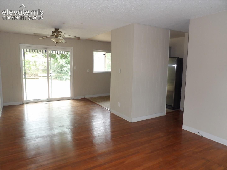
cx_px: 114
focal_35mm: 24
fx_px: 157
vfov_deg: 56.8
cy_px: 85
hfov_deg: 71.6
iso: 200
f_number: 3.2
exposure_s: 1/33
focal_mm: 4.3
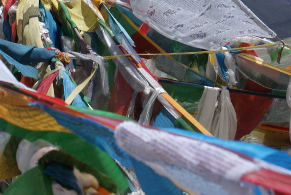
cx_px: 139
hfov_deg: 11.9
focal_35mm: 173
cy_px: -61
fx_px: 1400
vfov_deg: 7.9
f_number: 10
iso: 100
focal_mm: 40
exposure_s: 1/400
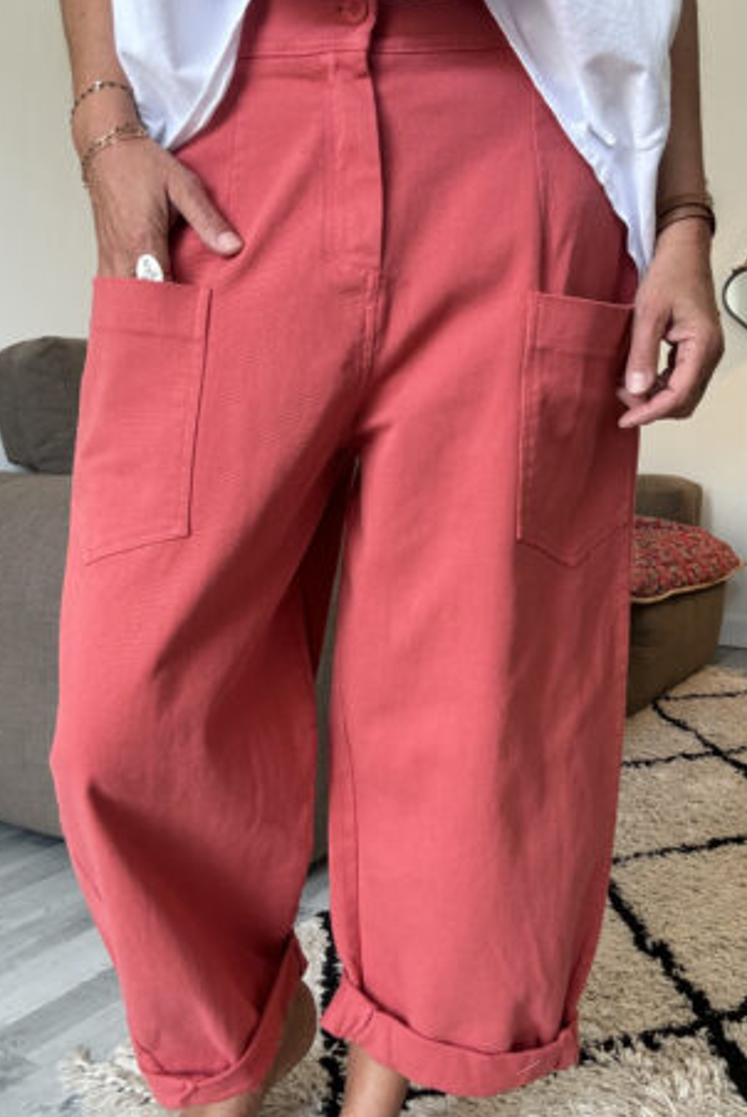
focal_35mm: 32
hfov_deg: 41.2
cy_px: 546
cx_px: 393
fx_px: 994
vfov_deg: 58.7
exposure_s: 1/60
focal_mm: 2.69
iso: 125
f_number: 1.9
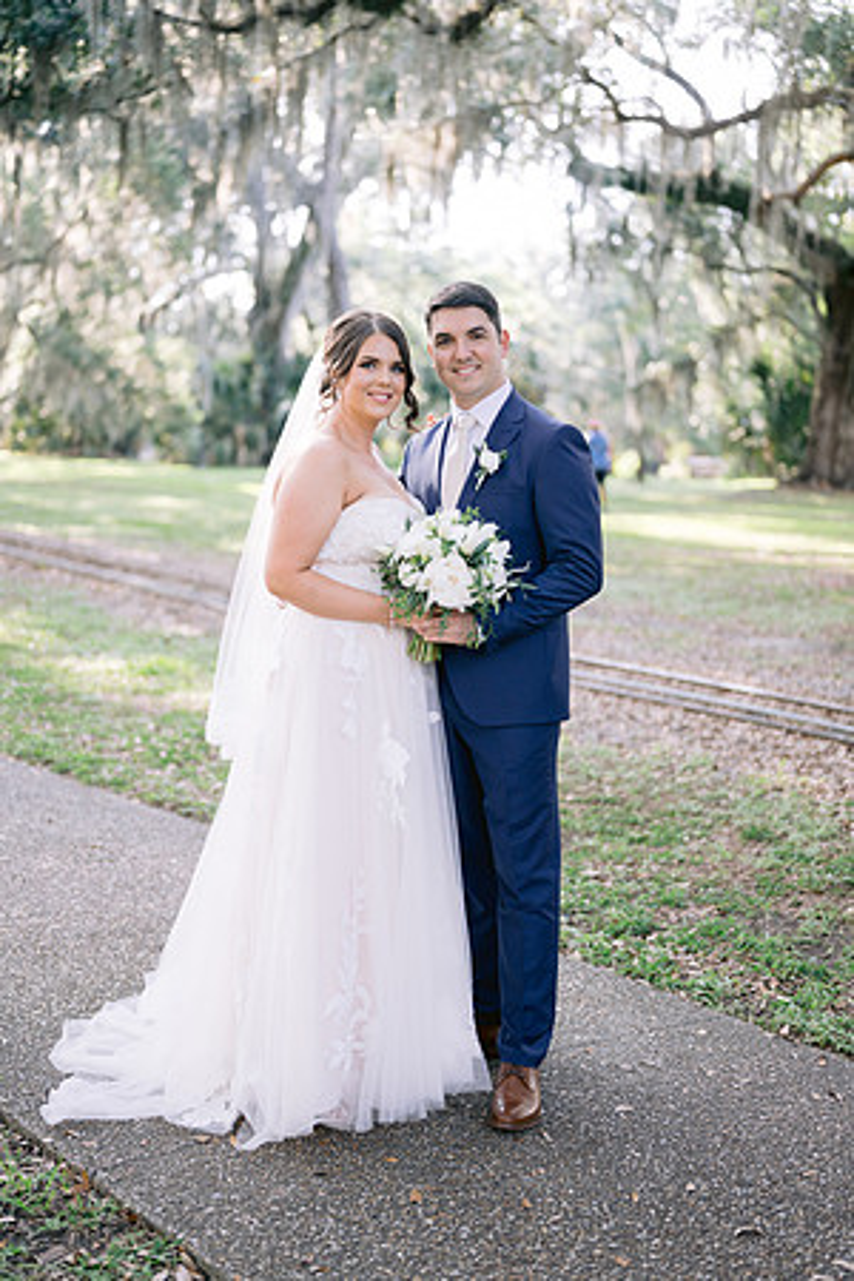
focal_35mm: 50
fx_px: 1779
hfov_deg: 27.0
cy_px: 640
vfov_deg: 39.6
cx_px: 427
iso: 160
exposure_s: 1/250
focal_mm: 50
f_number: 1.8
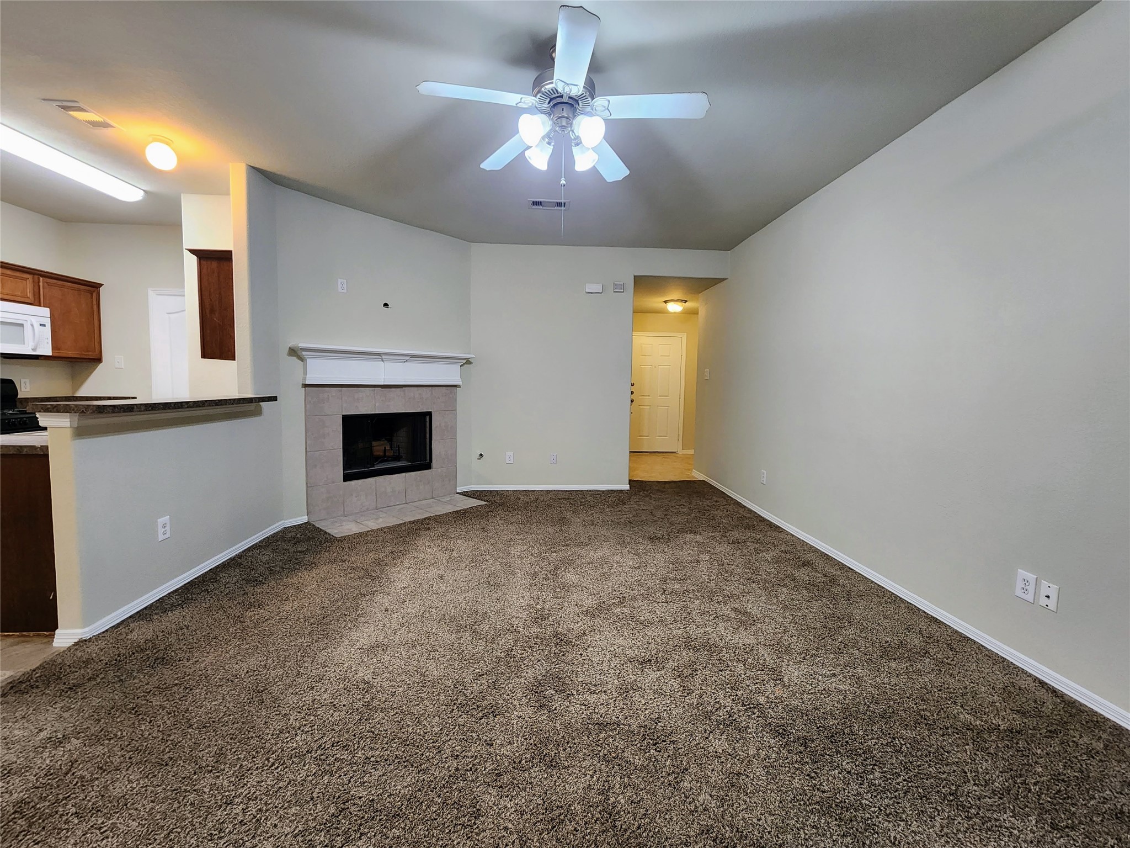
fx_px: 424
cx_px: 565
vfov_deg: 89.9
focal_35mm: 13
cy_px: 424
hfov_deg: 106.2
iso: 320
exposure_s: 1/60
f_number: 2.2
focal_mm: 2.2
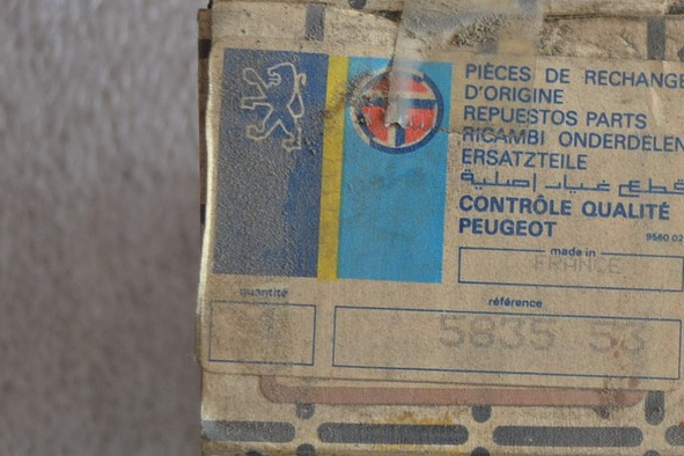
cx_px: 711
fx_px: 1824
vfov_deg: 14.2
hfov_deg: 20.5
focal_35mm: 96
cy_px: 304
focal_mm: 28
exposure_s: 1/60
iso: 640
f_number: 4.5
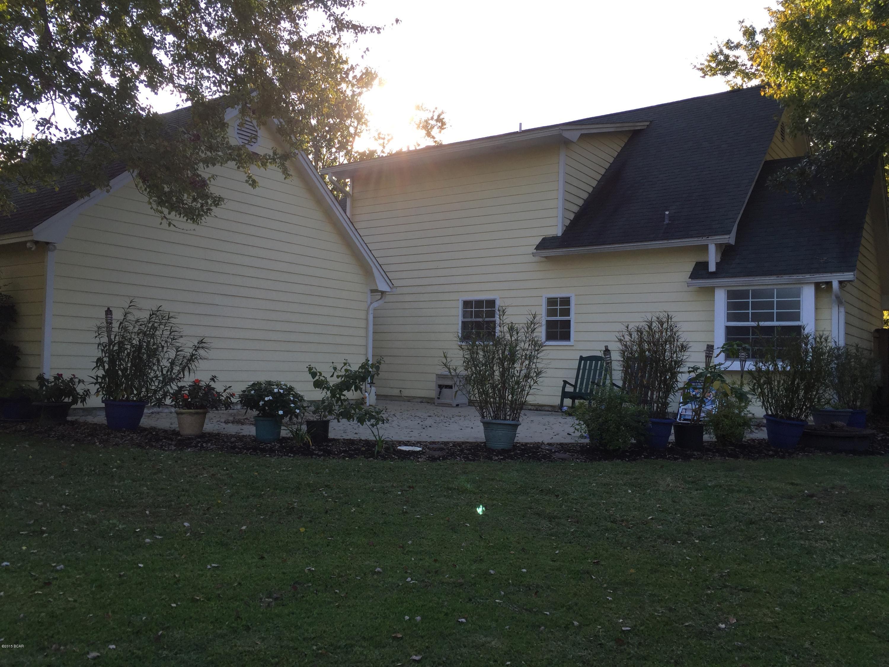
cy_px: 334
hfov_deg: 61.7
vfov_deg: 48.2
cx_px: 444
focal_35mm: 29
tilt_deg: +4.1
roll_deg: -2.7
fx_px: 745
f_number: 2.2
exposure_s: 1/514
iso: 32
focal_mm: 4.15
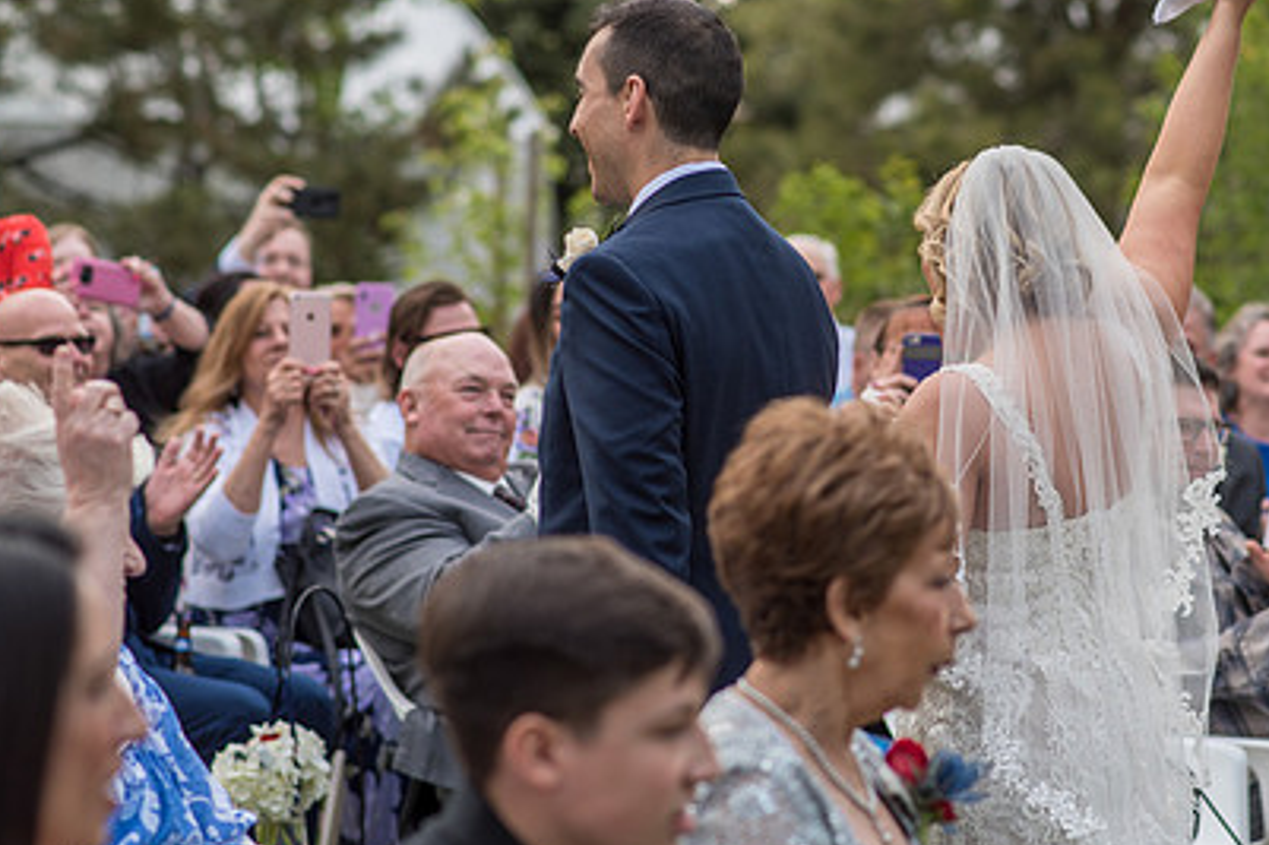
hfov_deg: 16.6
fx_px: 4334
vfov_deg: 11.1
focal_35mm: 123
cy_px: 261
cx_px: 848
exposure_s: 1/500
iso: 100
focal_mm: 85
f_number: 2.8
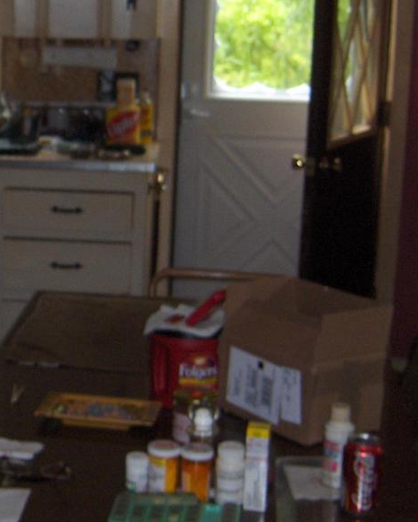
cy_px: 202
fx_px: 1299
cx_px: -60
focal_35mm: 84
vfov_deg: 22.7
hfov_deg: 17.6
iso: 100
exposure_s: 1/60
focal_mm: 8
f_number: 2.8
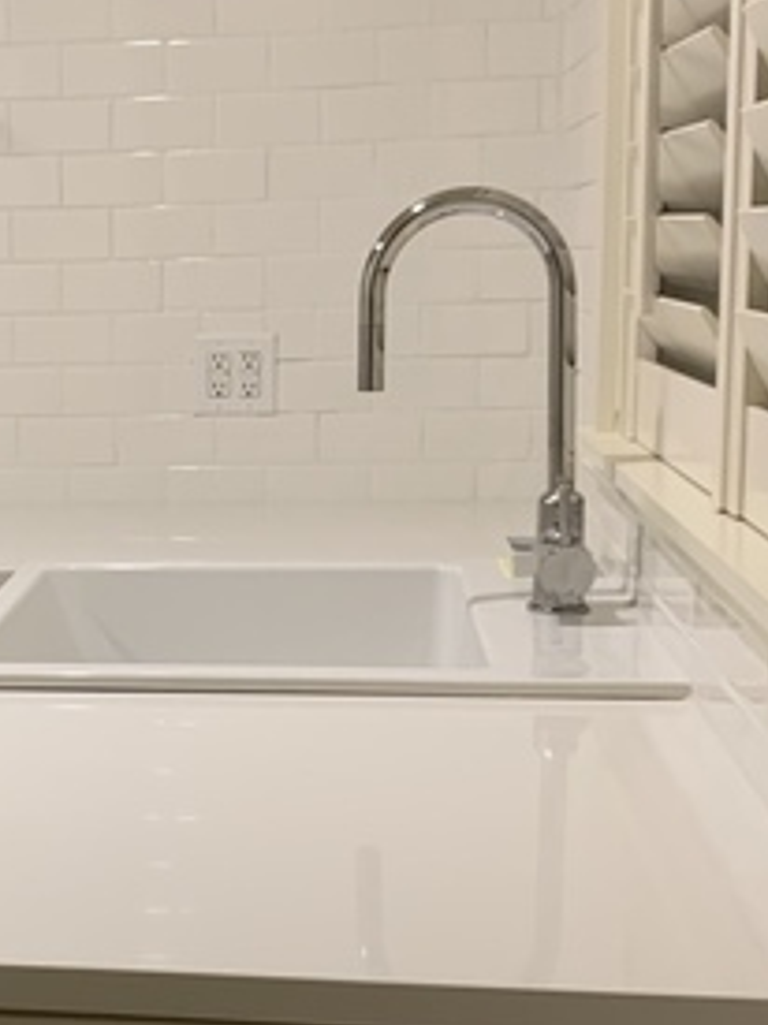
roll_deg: +1.8
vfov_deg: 30.6
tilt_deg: -9.6
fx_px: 1865
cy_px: 636
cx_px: -7
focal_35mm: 63
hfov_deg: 22.3
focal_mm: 4.25
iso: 125
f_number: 1.8
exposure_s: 1/60
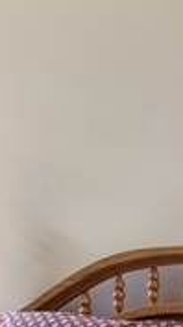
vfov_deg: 13.2
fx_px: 1412
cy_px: 155
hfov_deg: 7.3
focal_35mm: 163
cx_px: -78
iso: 200
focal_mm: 17
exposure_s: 1/3.33
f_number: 8
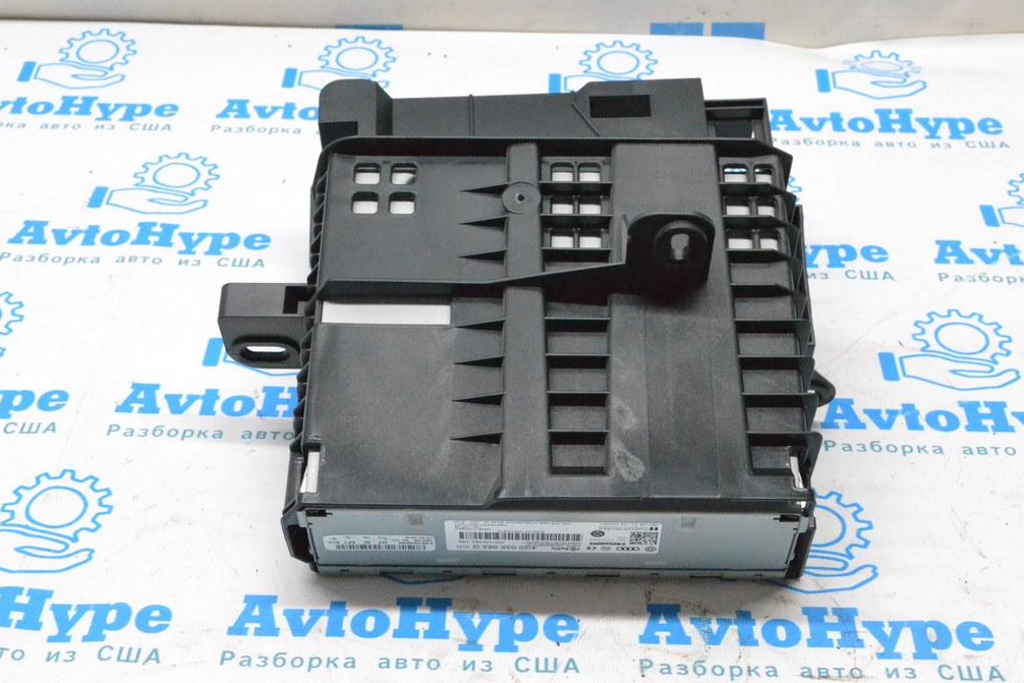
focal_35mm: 58
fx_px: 1650
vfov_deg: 23.4
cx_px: 508
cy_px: 346
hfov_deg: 34.5
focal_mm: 38
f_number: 13
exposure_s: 1/100
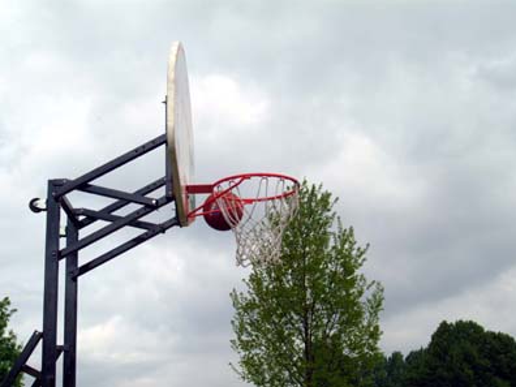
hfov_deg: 32.7
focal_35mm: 59
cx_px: 262
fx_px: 879
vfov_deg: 24.8
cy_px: 194
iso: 400
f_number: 11
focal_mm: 36
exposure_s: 1/500
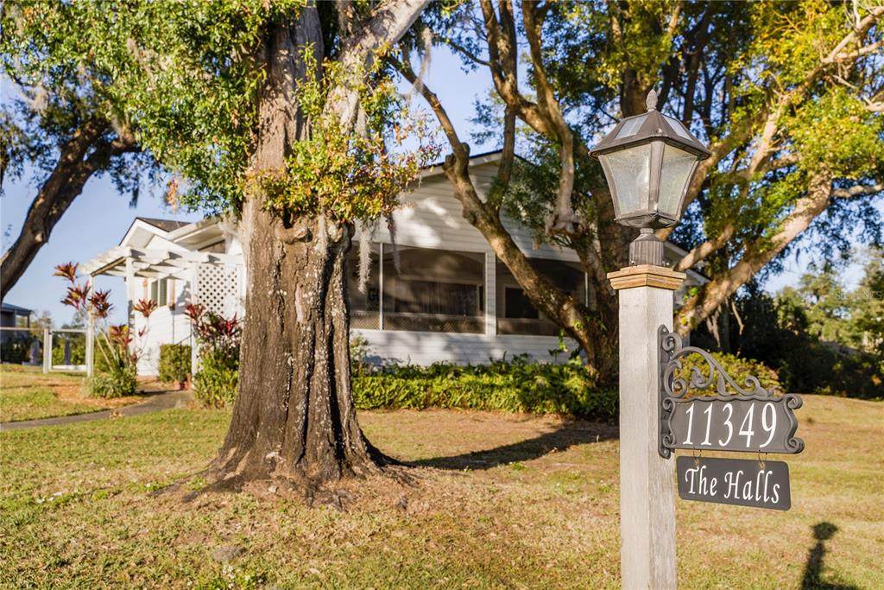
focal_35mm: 38
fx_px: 933
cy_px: 295
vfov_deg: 35.1
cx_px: 442
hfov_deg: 50.7
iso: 80
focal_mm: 38
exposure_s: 1/1600
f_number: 8
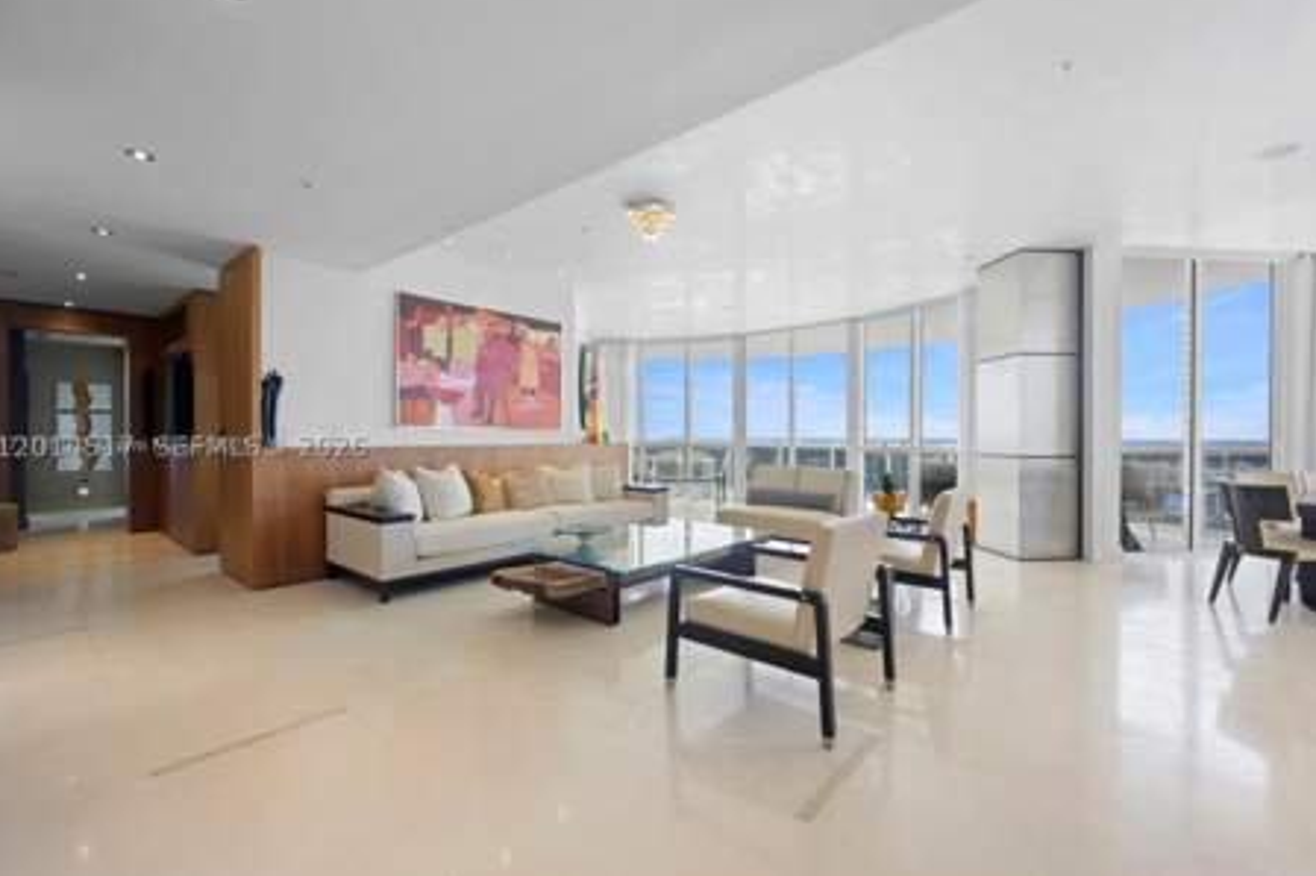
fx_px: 548
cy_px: 445
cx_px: 676
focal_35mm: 15
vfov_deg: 77.2
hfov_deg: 100.4
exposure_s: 1/10
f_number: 9
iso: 100
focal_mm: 14
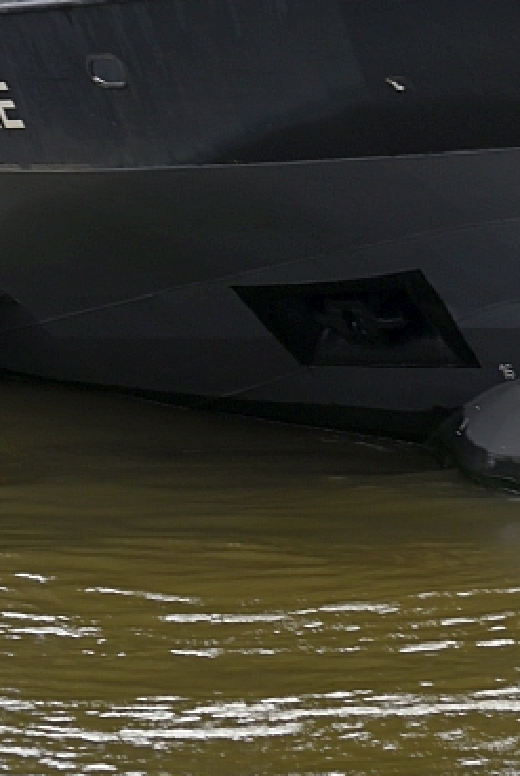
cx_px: 308
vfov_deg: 12.3
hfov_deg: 8.5
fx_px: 3478
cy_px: -252
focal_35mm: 161
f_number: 4.5
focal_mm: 58
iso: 100
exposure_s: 1/320
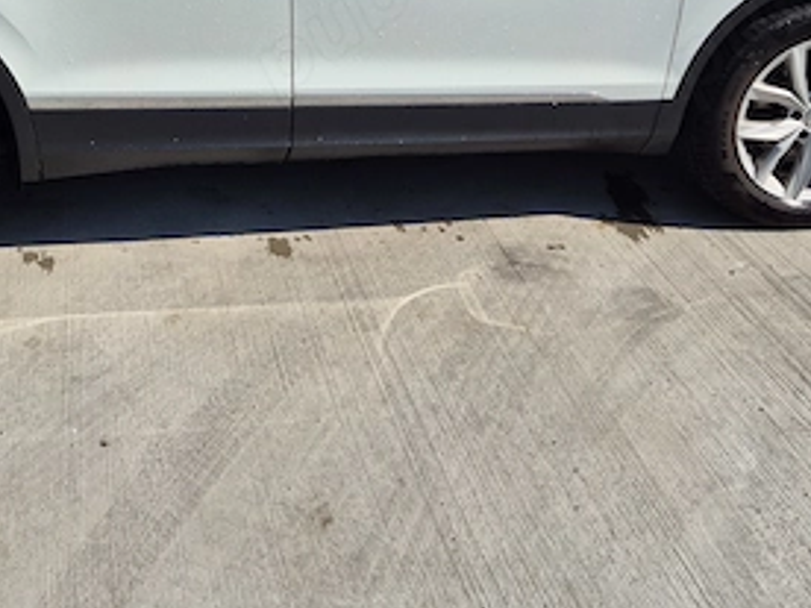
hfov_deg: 37.6
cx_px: 238
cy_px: -18
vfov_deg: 27.3
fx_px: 1171
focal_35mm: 50
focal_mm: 5.4
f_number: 1.8
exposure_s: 1/3240
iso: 25
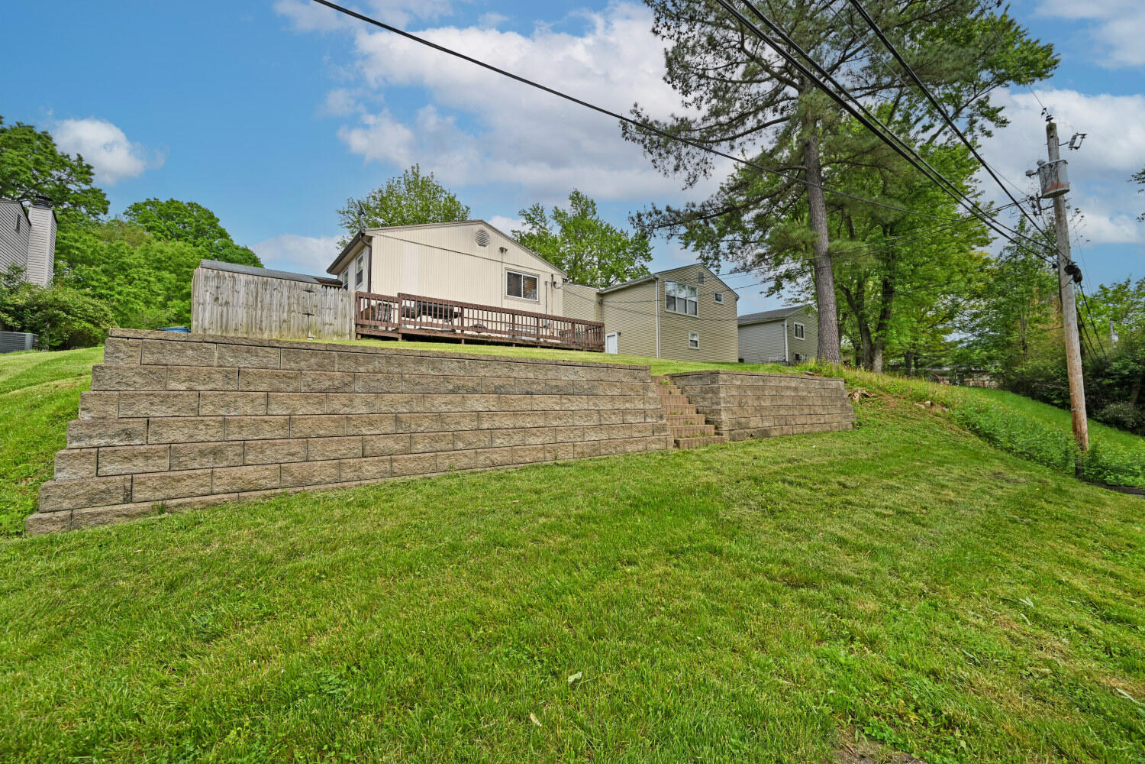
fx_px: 445
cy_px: 382
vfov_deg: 81.2
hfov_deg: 104.3
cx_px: 572
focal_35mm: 14
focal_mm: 14
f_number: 6.3
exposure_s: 1/320
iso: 100
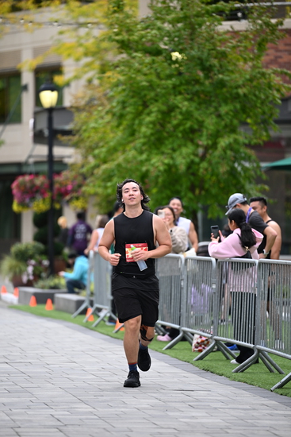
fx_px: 2423
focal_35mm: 200
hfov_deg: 6.9
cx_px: 146
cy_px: 218
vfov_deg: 10.3
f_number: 2.8
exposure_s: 1/2500
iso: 640
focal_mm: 200
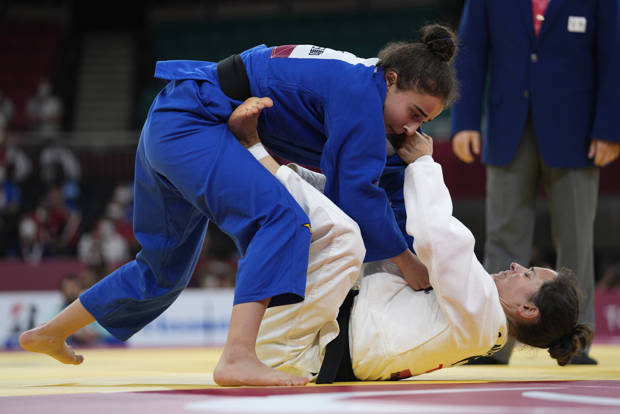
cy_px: 207
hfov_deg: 13.3
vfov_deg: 8.9
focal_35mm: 154
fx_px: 2652
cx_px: 310
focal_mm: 154
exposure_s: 1/1000
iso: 500
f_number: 3.2
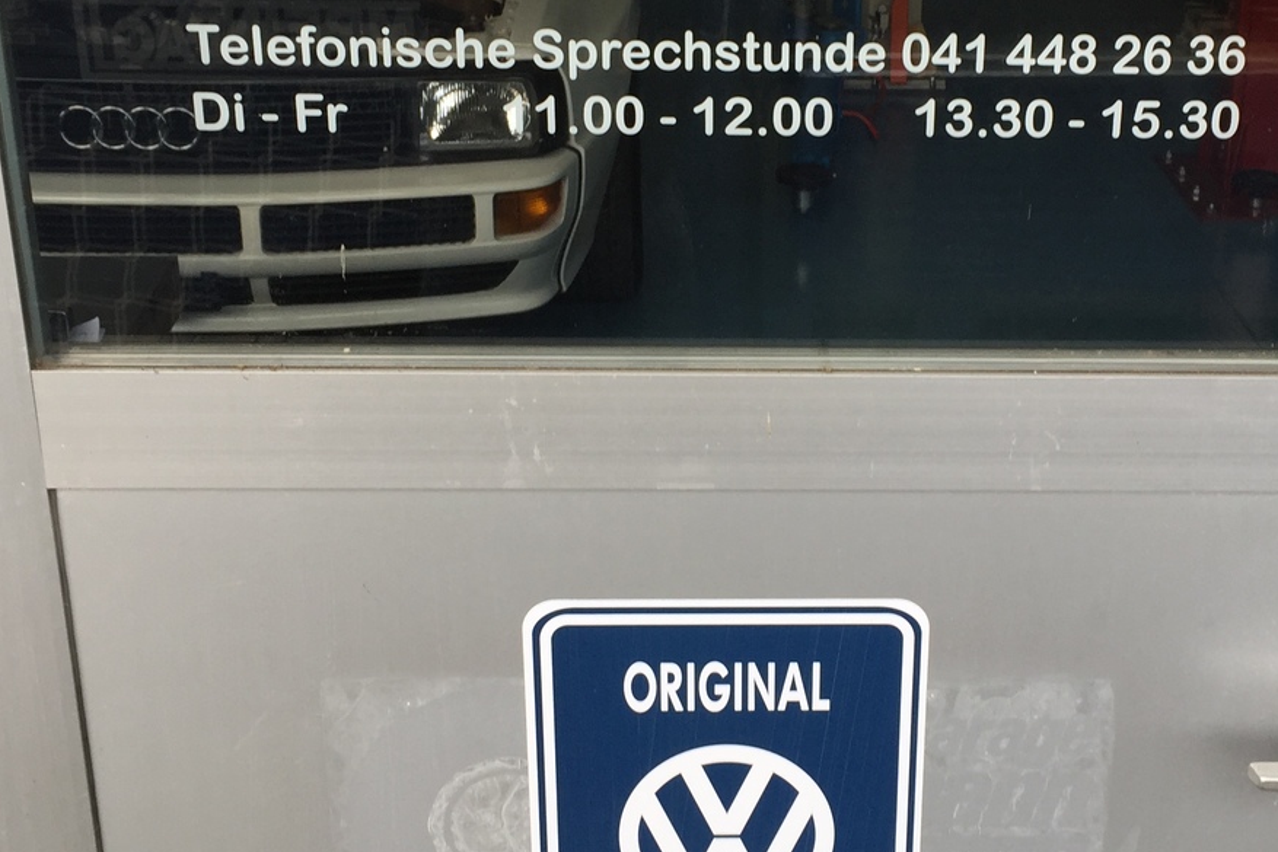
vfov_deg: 24.5
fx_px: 1953
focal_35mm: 55
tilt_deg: -22.0
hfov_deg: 36.1
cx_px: 748
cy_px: 303
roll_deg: -0.8
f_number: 2.2
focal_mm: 4.15
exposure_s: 1/246
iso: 32
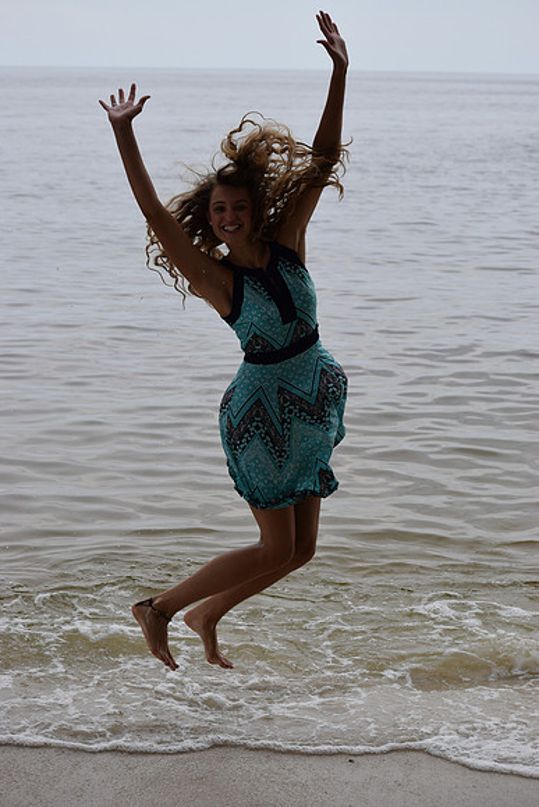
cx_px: 270
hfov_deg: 16.6
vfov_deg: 24.6
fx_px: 1852
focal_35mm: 82
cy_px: 404
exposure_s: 1/1250
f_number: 5
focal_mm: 55
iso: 400
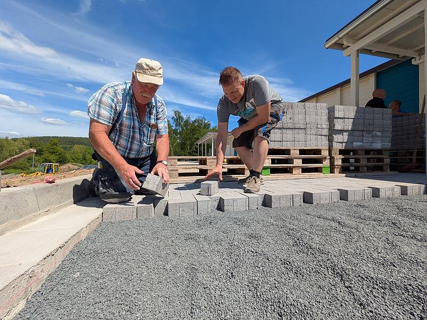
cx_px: 214
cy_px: 160
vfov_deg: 85.7
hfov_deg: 102.1
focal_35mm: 14
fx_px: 173
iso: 43
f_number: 2.2
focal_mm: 1.83
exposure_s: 1/1852
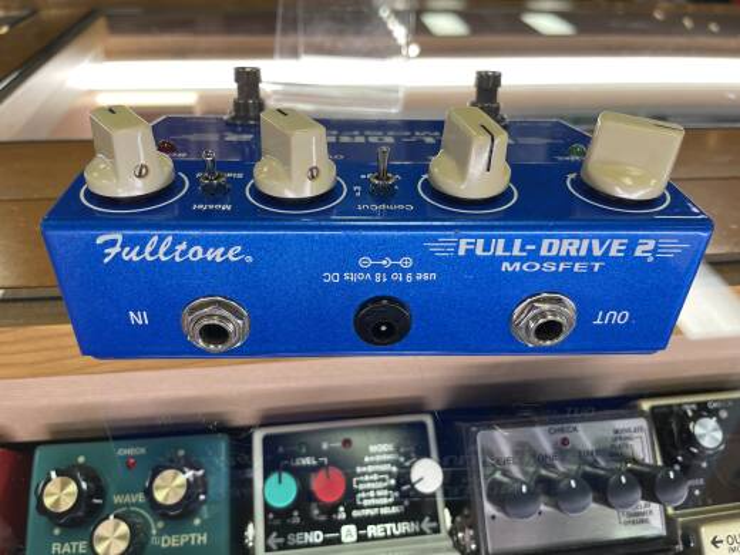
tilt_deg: -34.2
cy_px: 278
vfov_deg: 53.1
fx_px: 556
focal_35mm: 26
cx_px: 370
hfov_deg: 67.3
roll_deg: -1.3
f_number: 1.6
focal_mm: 4.2
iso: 80
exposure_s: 1/120
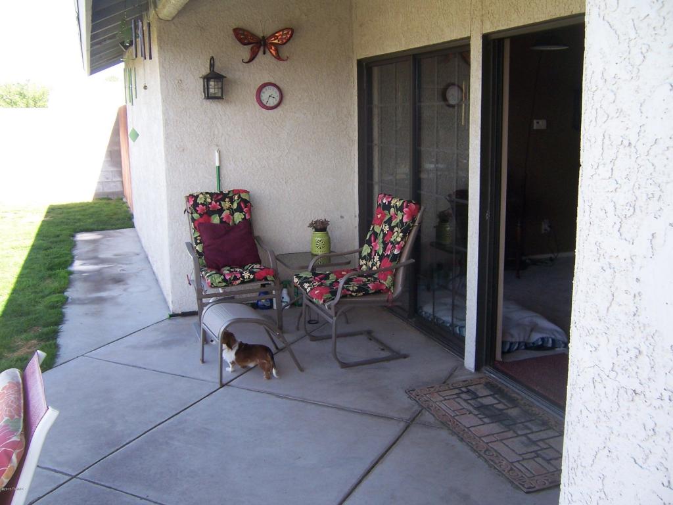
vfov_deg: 42.9
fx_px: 642
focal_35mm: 33
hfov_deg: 55.4
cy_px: 252
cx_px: 336
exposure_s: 1/125
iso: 80
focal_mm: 5.5
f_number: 3.4
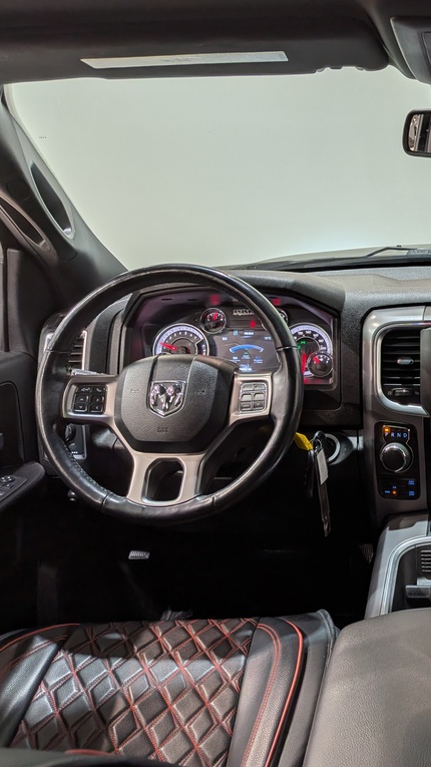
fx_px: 711
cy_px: 383
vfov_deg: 56.6
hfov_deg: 29.8
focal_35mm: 35
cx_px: 492
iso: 29
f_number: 1.7
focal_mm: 4.53
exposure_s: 1/120
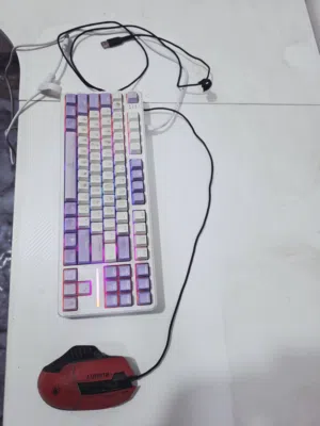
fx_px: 283
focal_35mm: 23
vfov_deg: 73.9
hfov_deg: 58.9
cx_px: 160
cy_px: 213
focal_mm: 6.3
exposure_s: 1/100
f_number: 1.7
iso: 200
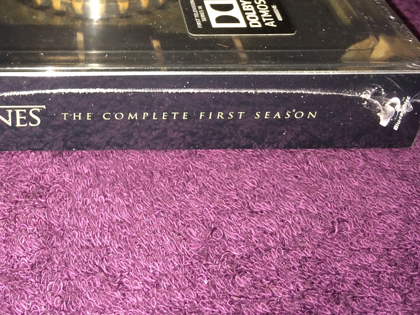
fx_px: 607
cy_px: 59
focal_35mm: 50
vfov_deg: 28.4
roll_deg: +1.5
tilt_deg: -35.5
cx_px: 71
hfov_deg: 36.6
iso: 40
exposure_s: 1/20
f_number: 2.2
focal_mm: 4.15
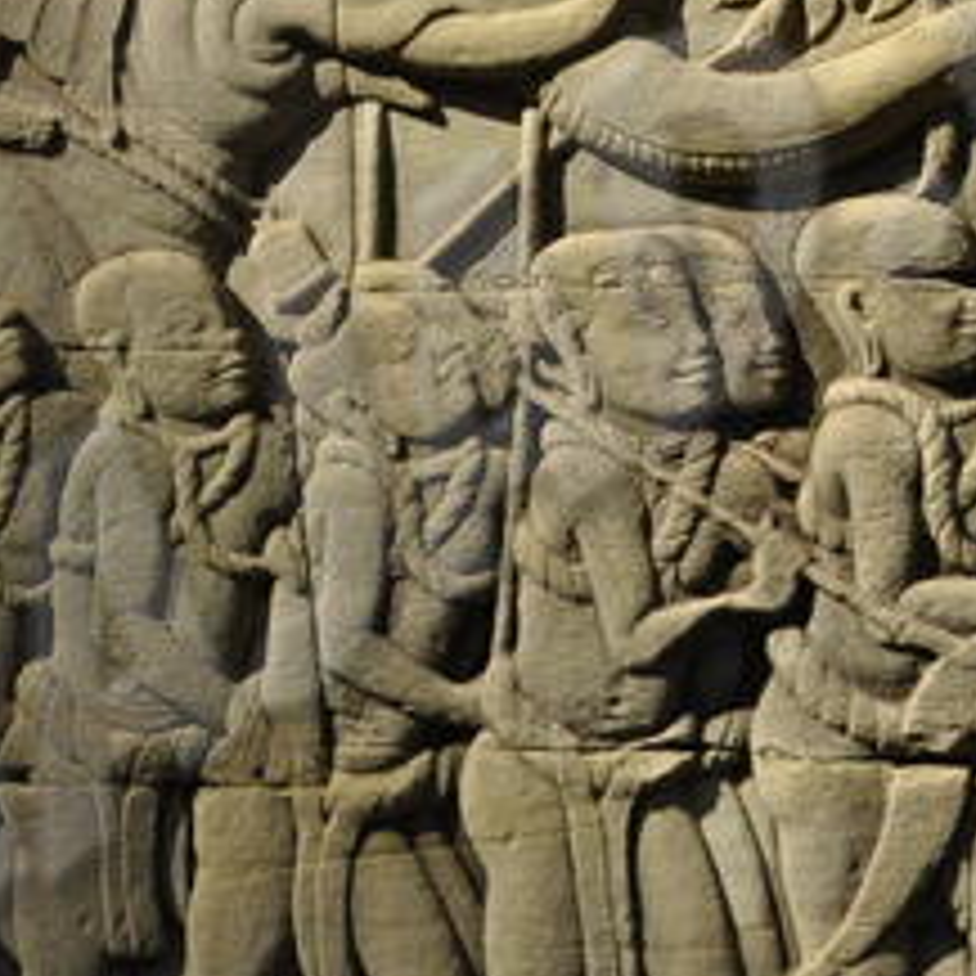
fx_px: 4498
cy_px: 191
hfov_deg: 12.2
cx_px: -18
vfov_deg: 12.3
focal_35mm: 141
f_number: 13
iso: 800
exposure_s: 1/640
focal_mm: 30
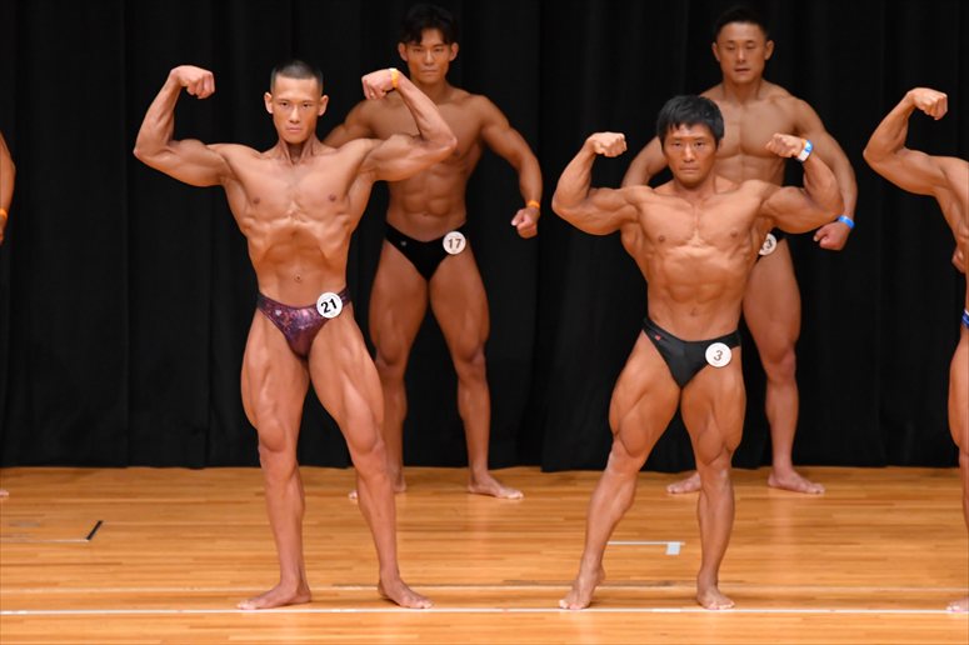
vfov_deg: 4.8
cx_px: 484
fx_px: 7668
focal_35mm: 285
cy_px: 322
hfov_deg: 7.2
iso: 4000
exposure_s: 1/400
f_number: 5.6
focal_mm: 190
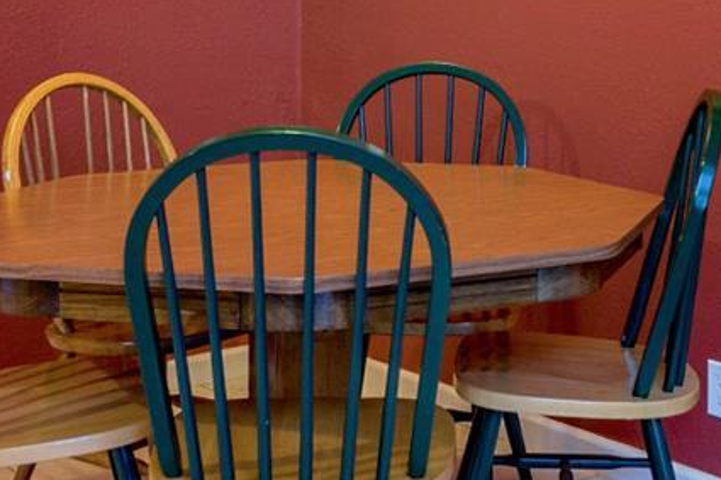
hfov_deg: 29.8
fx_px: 1341
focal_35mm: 67
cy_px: -25
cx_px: 495
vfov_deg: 19.6
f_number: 5
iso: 100
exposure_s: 1/6
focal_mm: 13
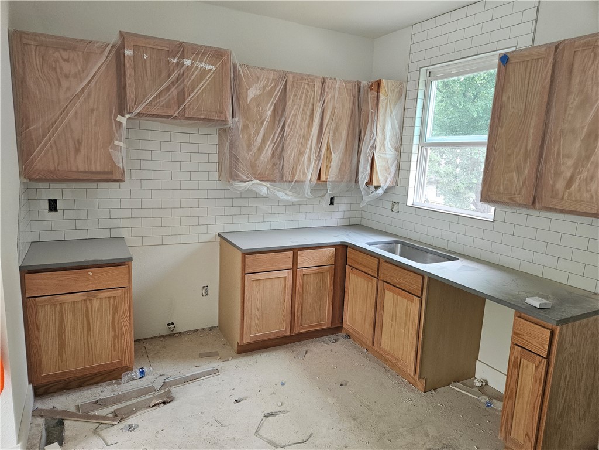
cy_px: 225
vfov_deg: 58.9
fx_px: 398
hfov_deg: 73.9
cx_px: 300
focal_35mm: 23
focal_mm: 5.4
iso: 250
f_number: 1.8
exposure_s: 1/207
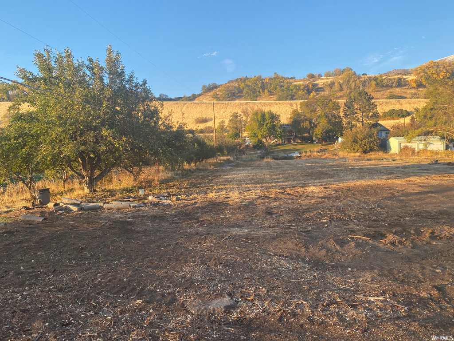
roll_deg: +2.5
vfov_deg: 53.1
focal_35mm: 26
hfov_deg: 67.3
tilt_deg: -2.5
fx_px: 341
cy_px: 170
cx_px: 227
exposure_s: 1/573
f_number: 1.8
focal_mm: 4.25
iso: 32
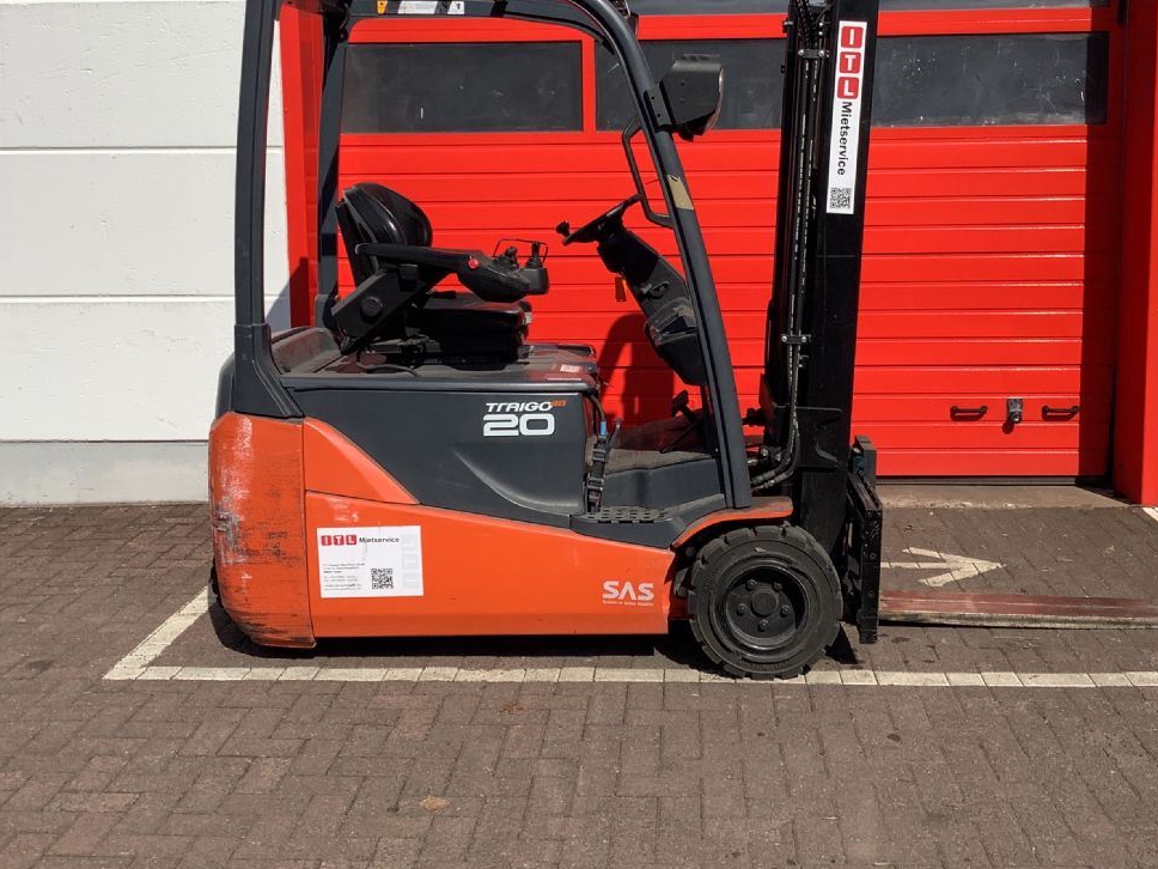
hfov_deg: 45.7
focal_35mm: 41
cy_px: 327
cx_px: 626
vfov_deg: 35.0
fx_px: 1372
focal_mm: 3.3
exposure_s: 1/2262
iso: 25
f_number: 2.4
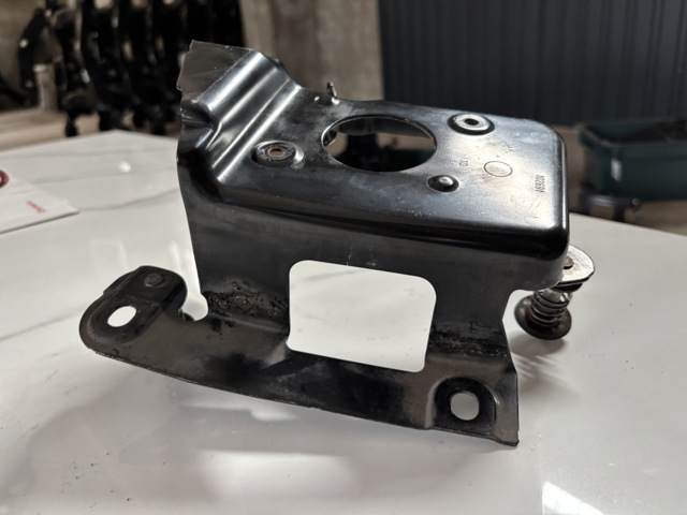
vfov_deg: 53.1
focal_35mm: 26
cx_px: 344
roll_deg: +5.4
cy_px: 258
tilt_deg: -22.9
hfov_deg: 67.3
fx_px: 516
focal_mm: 5.96
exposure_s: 1/60
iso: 160
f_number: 1.6
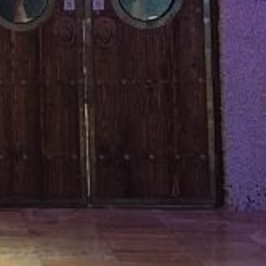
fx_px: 939
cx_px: -168
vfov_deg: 15.8
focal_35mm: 108
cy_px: -14
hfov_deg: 14.7
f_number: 2.2
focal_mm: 4.15
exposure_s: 1/8
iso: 125
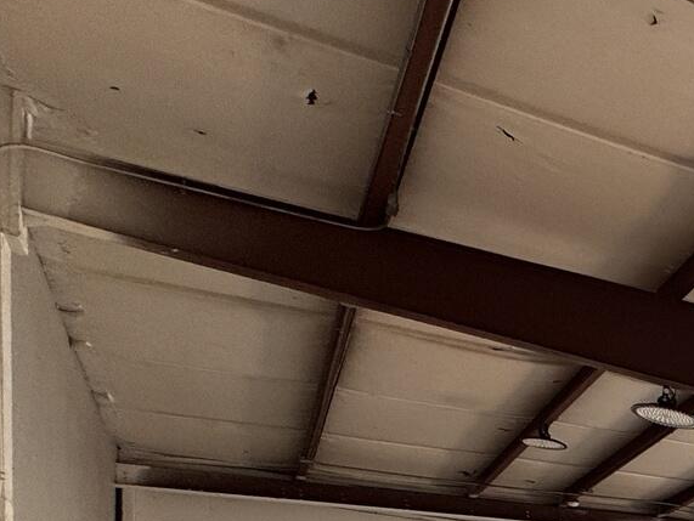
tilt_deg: -0.3
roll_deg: -1.2
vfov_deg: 23.8
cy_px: 776
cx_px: 1185
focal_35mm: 49
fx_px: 983
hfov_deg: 23.8
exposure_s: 1/195
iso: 40
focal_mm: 2.22
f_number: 2.2
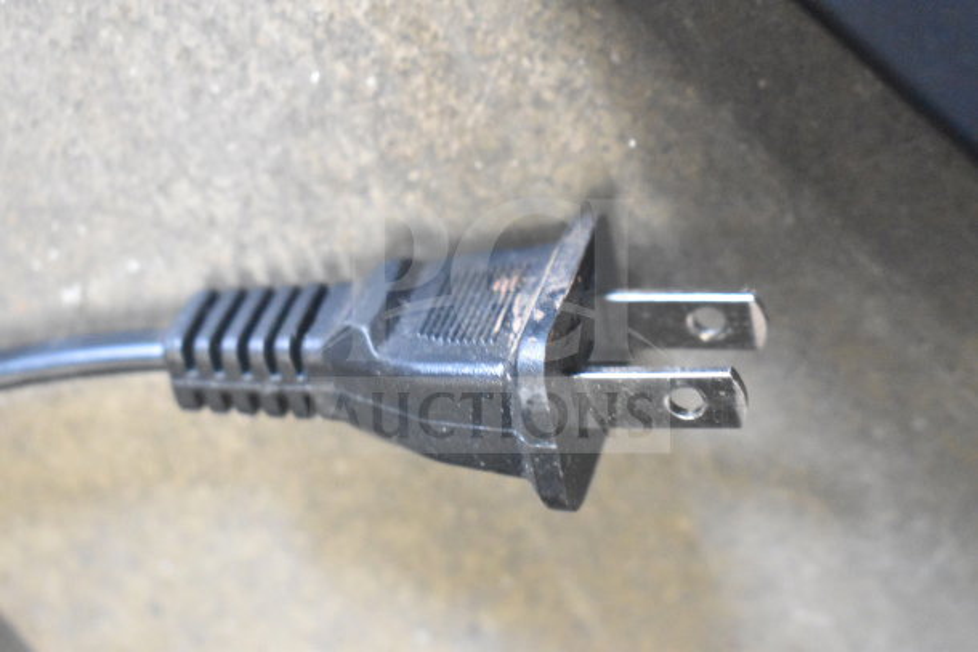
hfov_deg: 31.9
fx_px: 1712
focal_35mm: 63
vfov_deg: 21.6
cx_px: 489
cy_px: 326
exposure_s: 1/60
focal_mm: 42
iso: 12800
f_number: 5
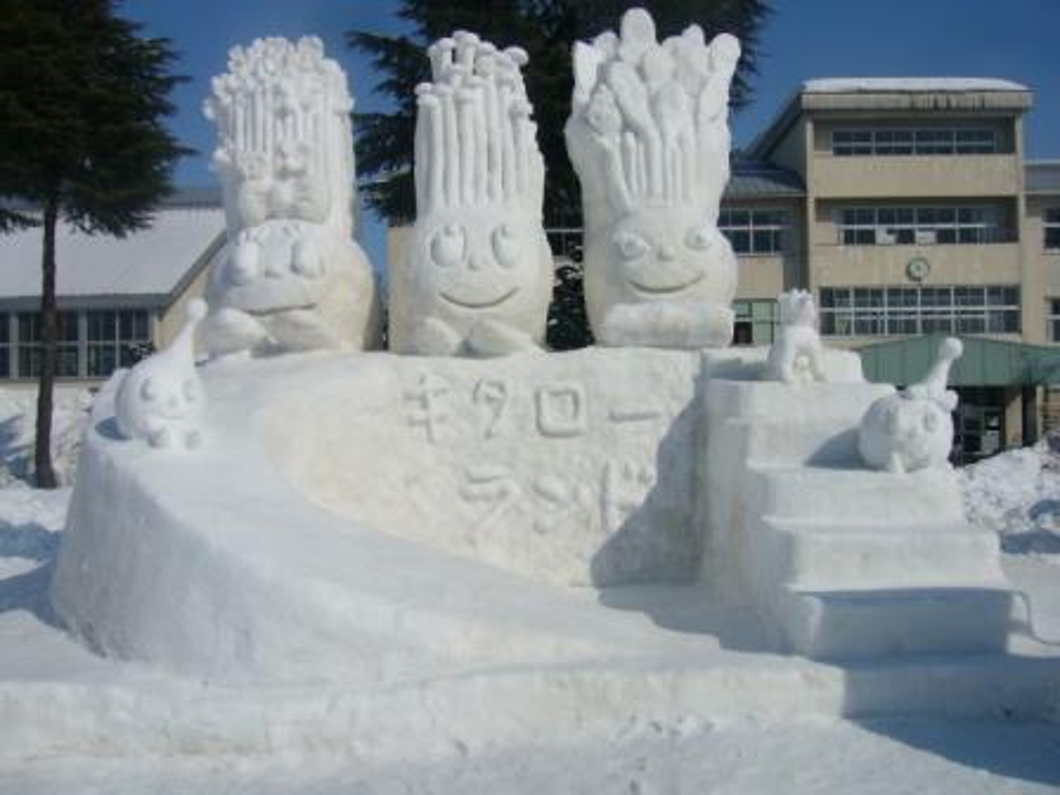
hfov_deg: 52.6
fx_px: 1072
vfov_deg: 40.7
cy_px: 398
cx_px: 530
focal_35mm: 35
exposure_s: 1/2000
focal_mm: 5.8
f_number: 5.6
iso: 100
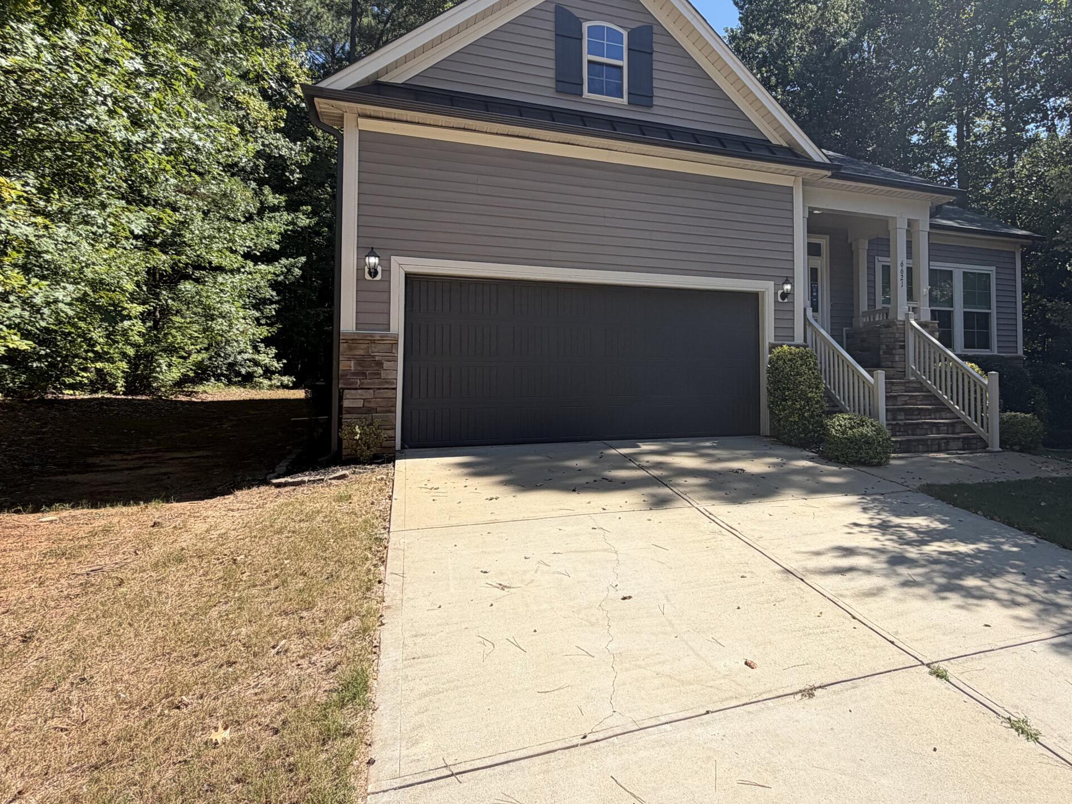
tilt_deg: +2.6
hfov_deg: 74.3
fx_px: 681
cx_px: 704
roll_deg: +0.9
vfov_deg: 60.9
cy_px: 355
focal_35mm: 22
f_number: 2.2
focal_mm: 2.22
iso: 32
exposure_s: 1/770
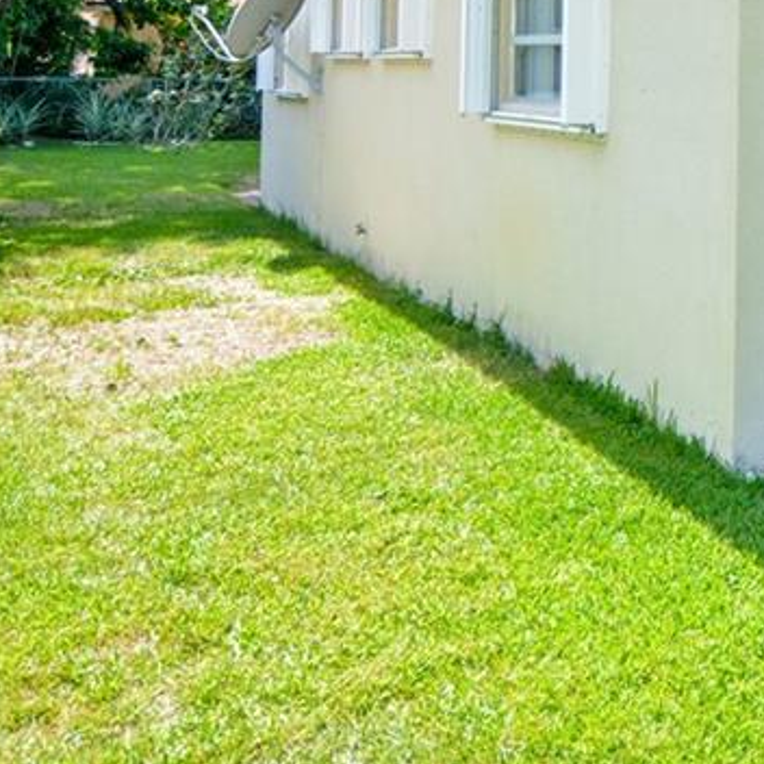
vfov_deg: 32.8
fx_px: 1204
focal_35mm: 48
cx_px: 1020
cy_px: 30
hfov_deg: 28.3
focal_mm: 13
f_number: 7.1
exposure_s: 1/250
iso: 200
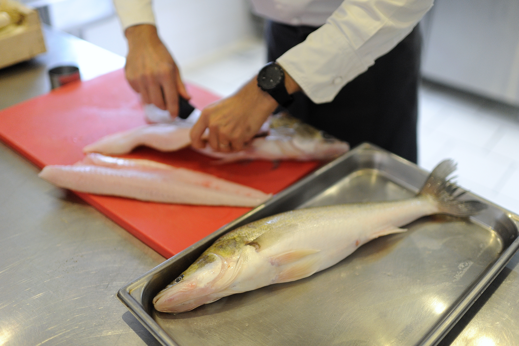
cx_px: 260
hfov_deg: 54.5
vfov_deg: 37.8
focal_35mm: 35
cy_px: 173
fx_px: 504
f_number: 1.4
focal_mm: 35
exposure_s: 1/200
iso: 1250
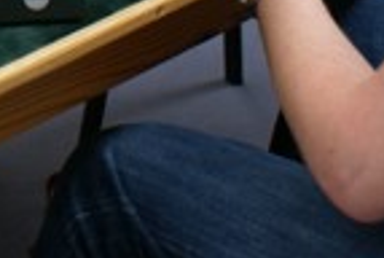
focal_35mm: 191
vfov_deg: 6.9
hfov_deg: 10.6
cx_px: -81
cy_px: -314
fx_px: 2042
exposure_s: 1/30
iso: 200
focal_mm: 26
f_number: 5.6
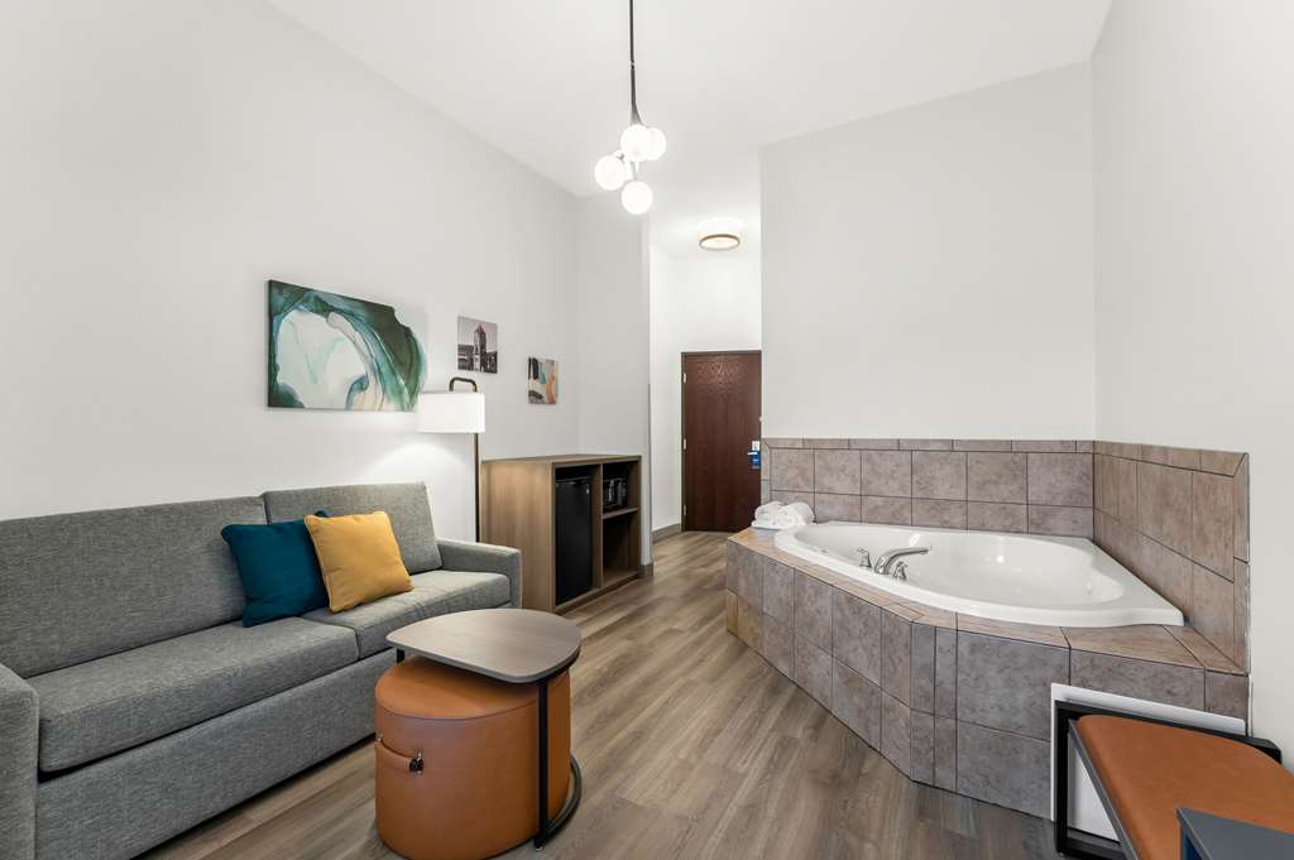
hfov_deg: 104.3
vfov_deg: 81.1
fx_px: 503
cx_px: 647
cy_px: 430
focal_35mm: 14
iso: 500
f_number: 8
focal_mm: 14
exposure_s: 1.6
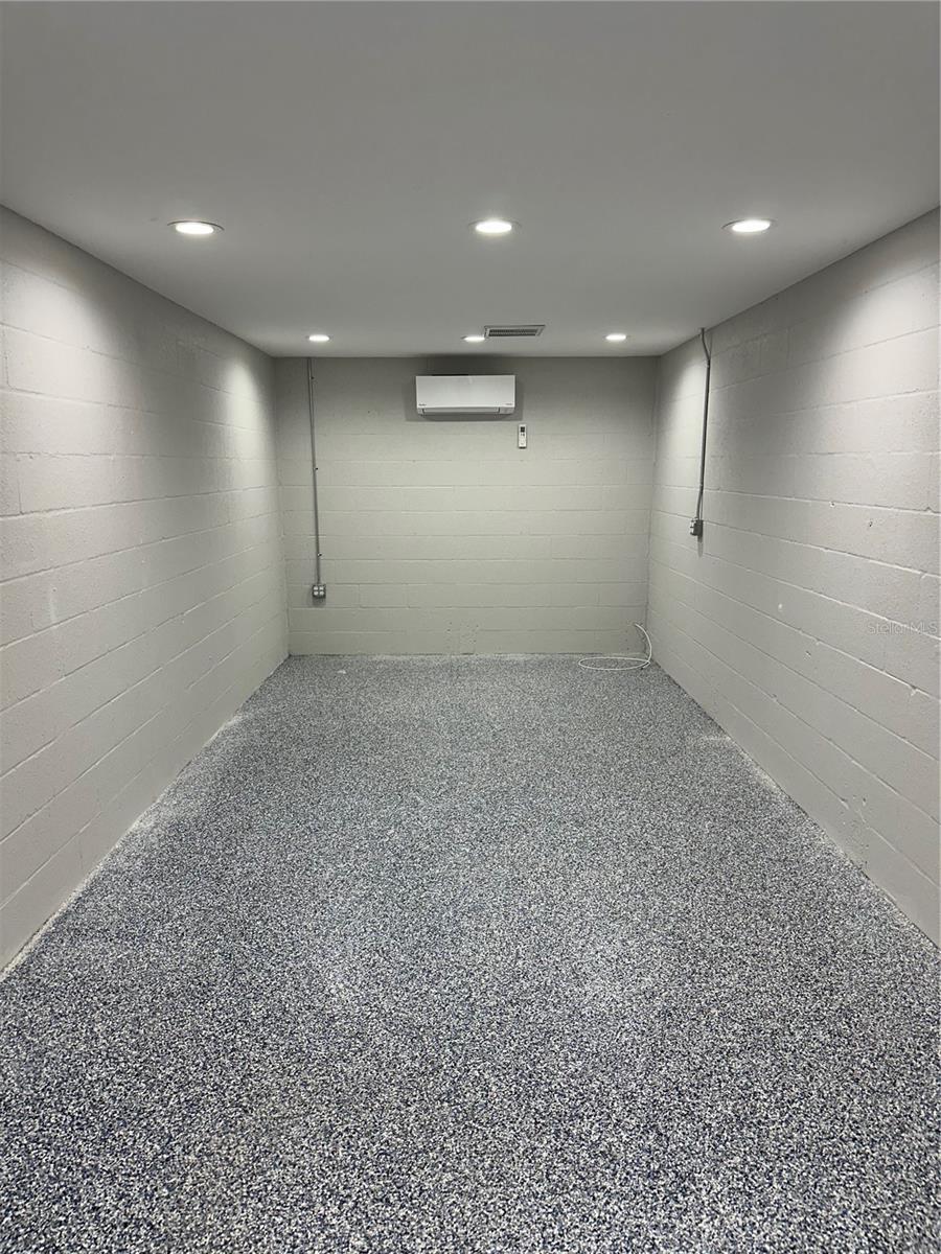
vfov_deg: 71.6
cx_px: 470
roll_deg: -0.5
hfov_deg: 56.8
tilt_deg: -10.0
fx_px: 870
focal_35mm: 24
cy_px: 627
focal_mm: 6.86
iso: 125
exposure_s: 1/120
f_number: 1.78
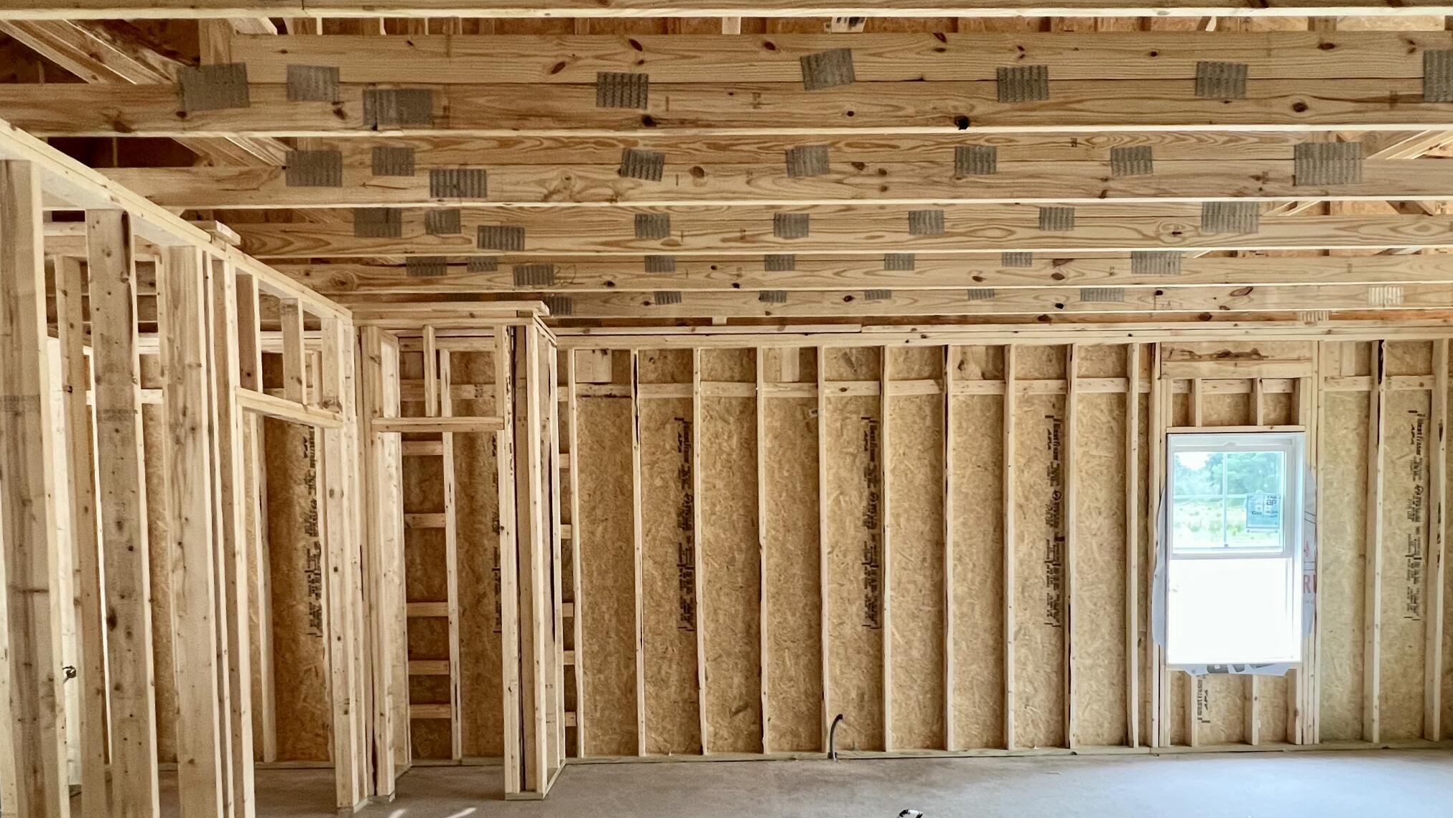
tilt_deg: -2.7
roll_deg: +0.6
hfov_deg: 83.8
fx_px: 809
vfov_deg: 52.5
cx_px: 732
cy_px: 549
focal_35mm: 21
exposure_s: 1/63
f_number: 1.8
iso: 250
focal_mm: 1.57
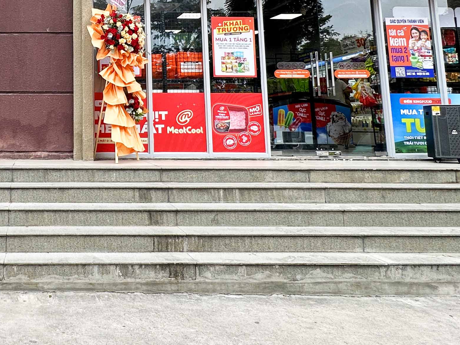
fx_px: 465
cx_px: 45
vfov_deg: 39.0
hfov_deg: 47.3
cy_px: 64
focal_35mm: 35
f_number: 2.2
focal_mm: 2.22
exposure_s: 1/101
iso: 40
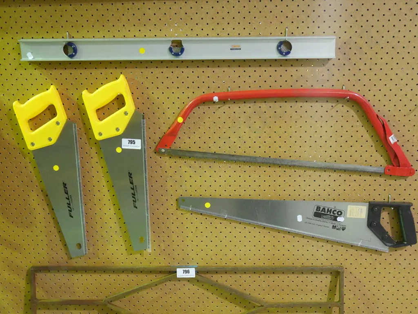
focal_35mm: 44
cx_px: 209
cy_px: 157
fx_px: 532
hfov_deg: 42.9
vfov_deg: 32.9
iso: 3200
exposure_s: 1/25
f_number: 4.9
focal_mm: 22
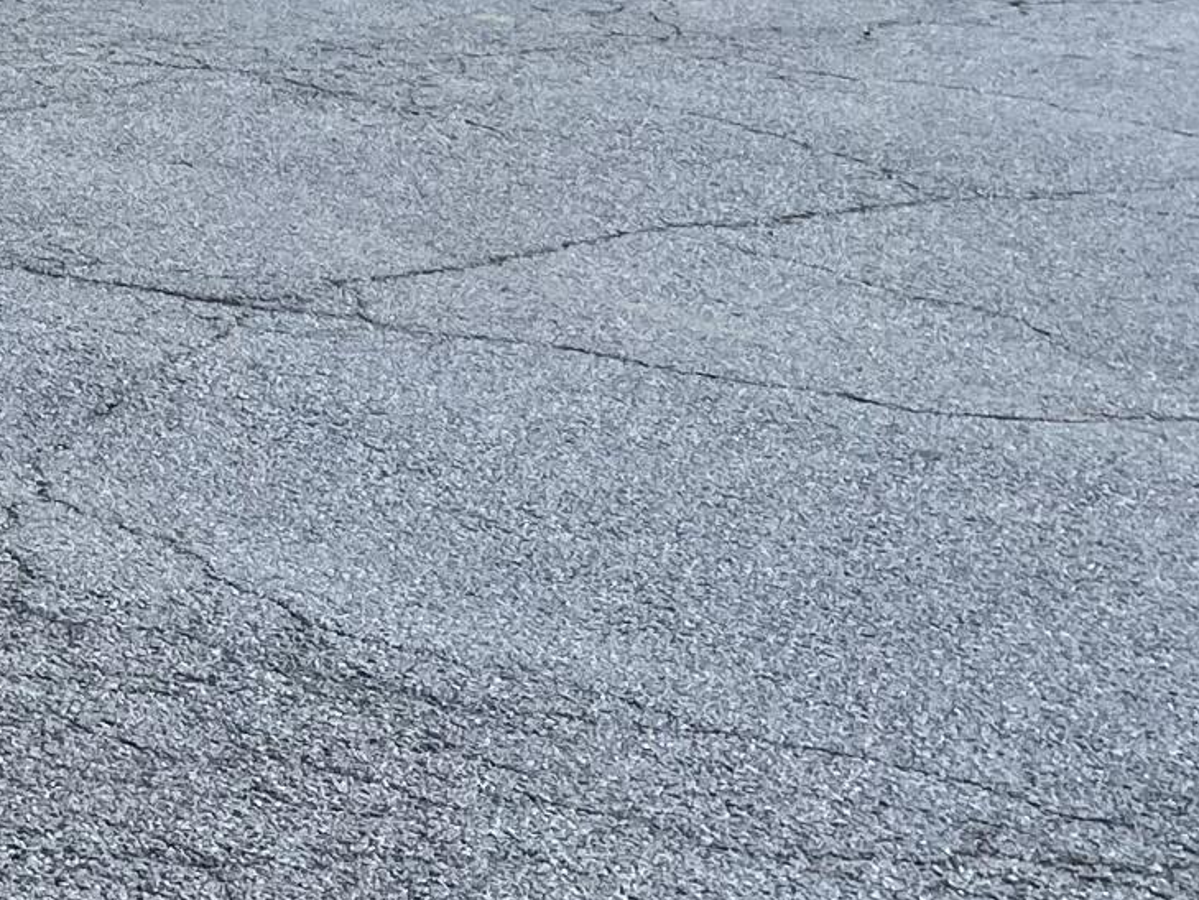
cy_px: -189
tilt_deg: -3.5
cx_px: -437
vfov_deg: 13.4
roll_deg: -0.6
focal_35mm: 107
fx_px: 3707
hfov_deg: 17.1
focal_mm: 4.2
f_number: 1.6
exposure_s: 1/790
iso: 32
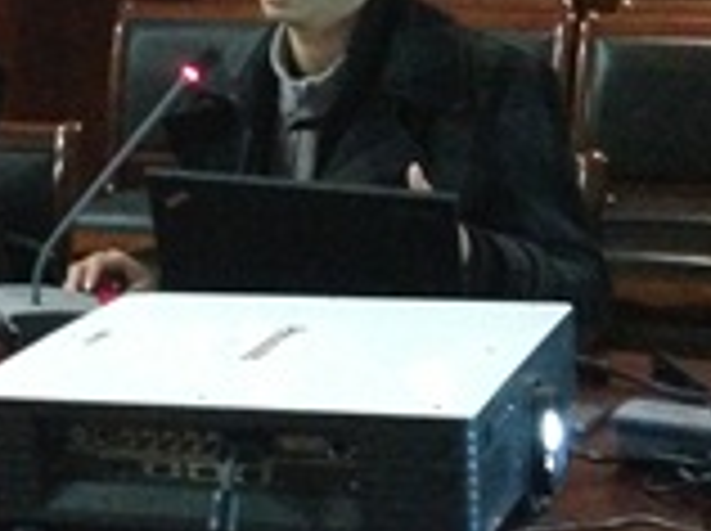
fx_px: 2748
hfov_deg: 13.6
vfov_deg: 11.0
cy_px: 171
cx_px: -468
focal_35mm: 134
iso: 640
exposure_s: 1/15
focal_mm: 4.13
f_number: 2.4
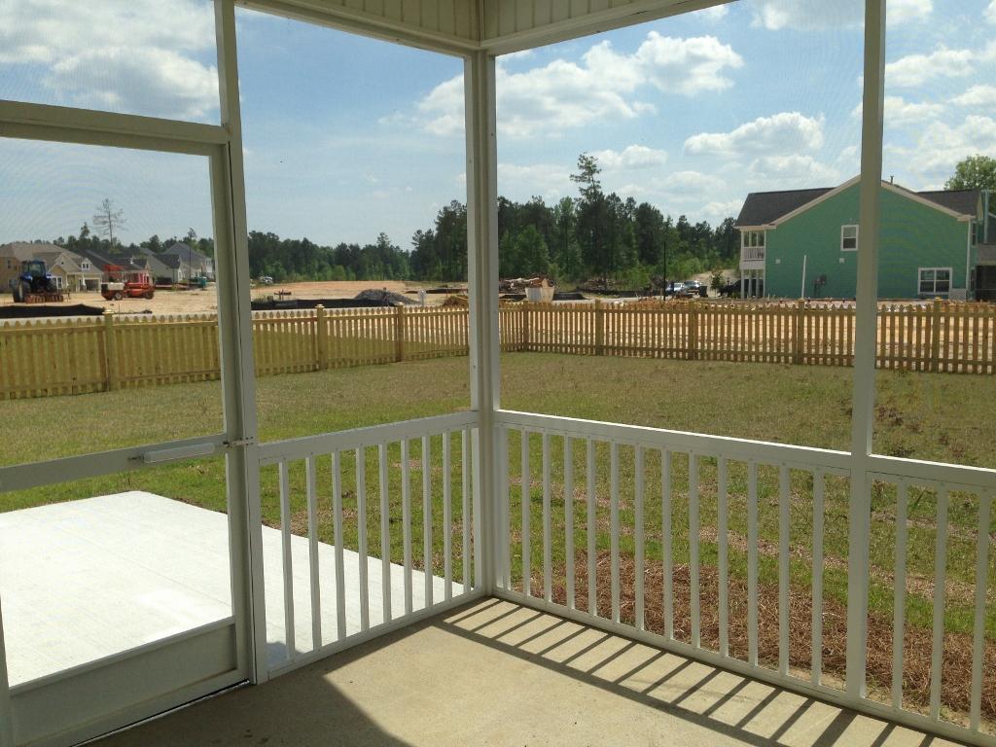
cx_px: 498
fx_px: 950
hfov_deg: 55.4
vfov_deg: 42.9
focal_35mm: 33
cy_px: 374
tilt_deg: -6.1
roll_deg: -0.1
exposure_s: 1/1261
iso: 50
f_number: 2.4
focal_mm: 4.12
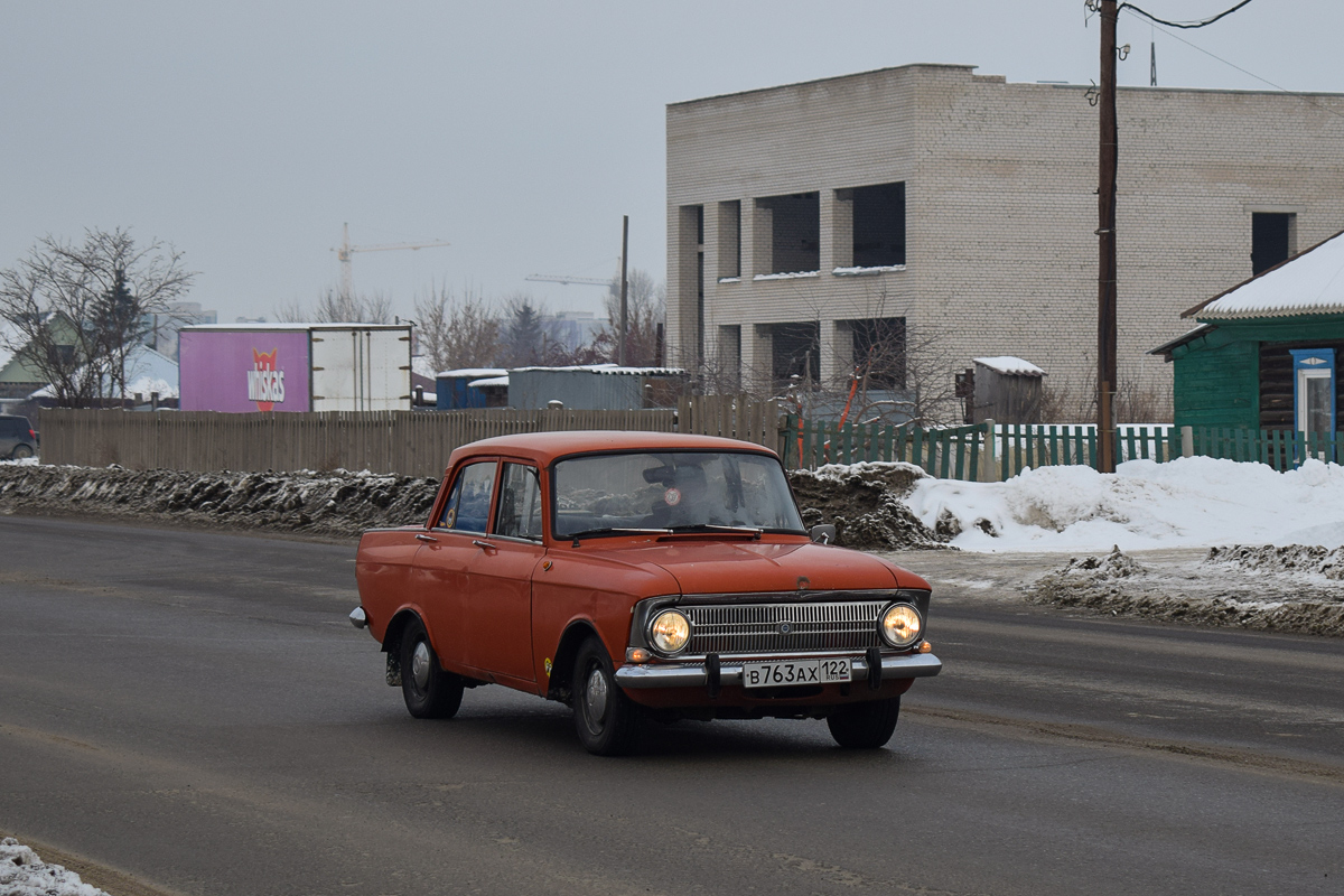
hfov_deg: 24.6
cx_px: 672
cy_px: 448
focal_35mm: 82
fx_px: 3080
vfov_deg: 16.6
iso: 200
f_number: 5.6
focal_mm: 55
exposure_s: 1/640
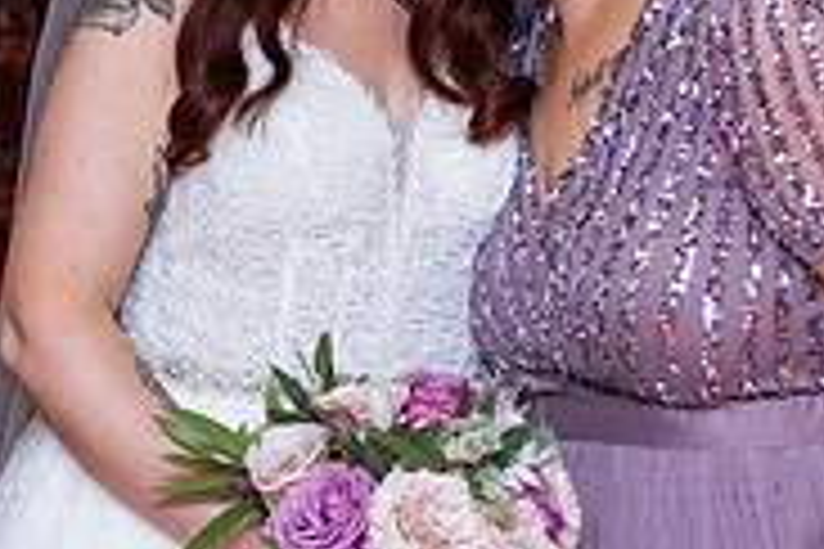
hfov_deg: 10.8
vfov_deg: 7.2
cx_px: 360
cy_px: 56
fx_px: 4349
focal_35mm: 190
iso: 800
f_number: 3.5
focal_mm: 60
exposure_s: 1/160
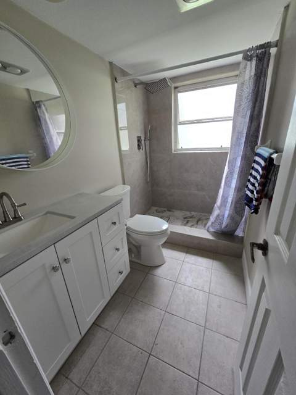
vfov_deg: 106.2
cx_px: 148
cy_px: 198
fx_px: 148
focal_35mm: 13
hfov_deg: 89.9
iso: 160
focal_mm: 2.2
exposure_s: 1/60
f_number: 2.2
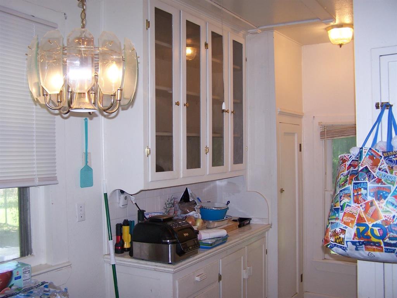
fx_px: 436
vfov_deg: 37.7
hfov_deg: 49.0
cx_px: 198
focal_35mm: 38
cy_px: 149
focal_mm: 6.3
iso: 140
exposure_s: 1/60
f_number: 2.8
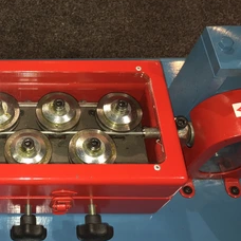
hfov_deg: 35.8
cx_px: 34
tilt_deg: -59.4
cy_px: 117
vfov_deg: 37.5
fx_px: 354
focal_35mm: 45
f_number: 2.2
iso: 50
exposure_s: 1/30
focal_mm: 4.15
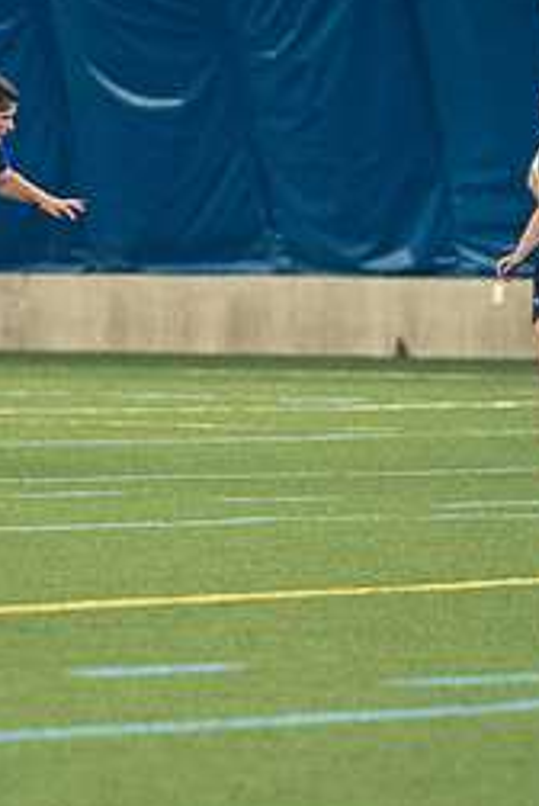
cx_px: 77
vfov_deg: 3.0
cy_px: 443
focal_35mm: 692
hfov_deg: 2.0
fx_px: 15497
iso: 12800
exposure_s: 1/500
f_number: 2.8
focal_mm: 200
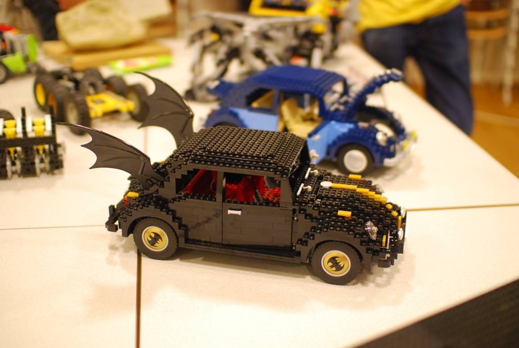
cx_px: 260
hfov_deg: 43.6
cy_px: 174
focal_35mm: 45
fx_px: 650
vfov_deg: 29.9
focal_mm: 30
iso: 400
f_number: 1.4
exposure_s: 1/60
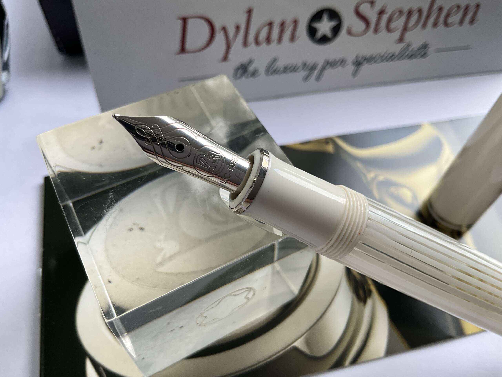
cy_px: 188
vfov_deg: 48.2
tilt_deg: -56.7
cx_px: 251
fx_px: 421
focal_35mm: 29
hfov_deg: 61.7
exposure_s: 1/122
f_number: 1.8
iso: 32
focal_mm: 3
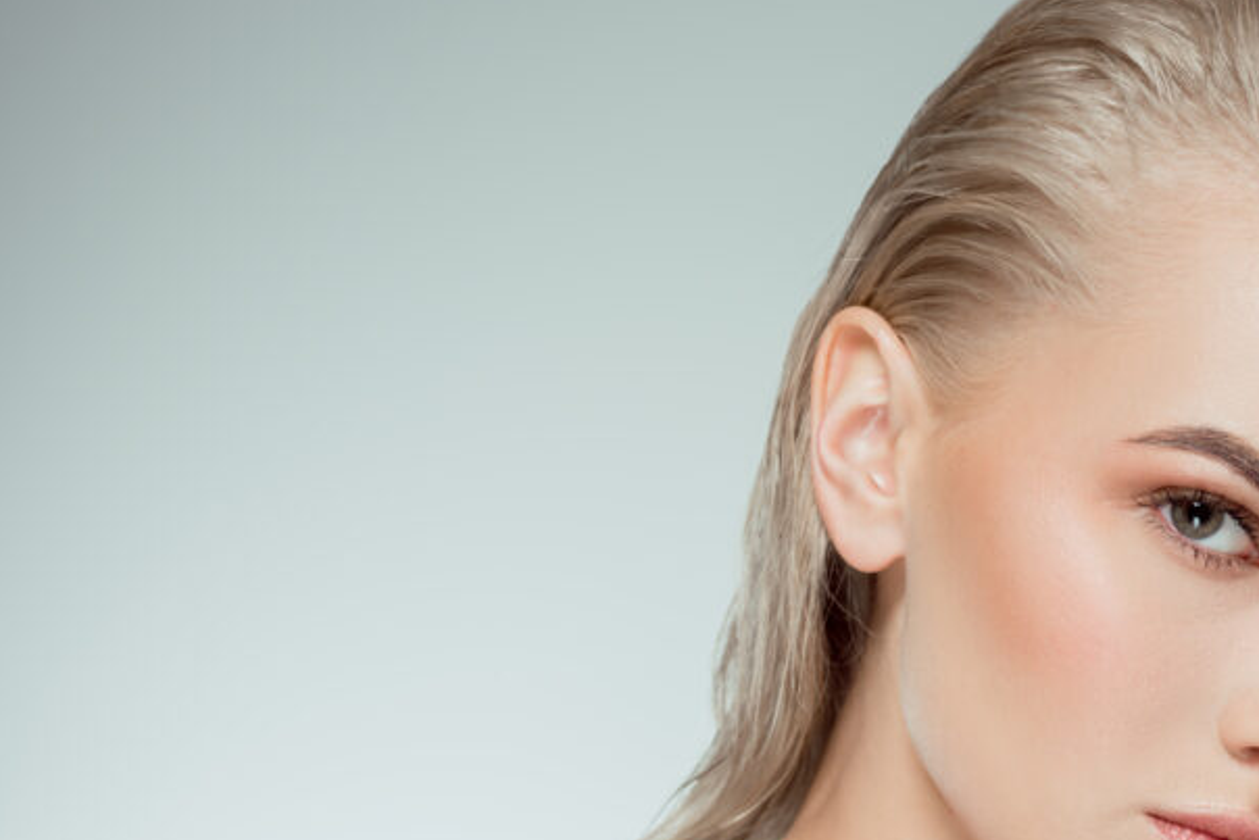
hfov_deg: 14.2
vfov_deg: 9.5
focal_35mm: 144
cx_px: 861
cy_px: 616
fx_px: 5037
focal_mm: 85
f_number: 7.1
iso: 100
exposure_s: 1/160
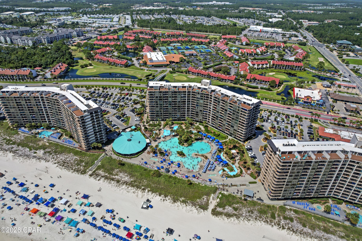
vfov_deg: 57.2
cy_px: 120
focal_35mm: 22
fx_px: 221
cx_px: 181
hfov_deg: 78.6
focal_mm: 8.38
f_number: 2.8
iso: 100
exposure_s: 1/3000
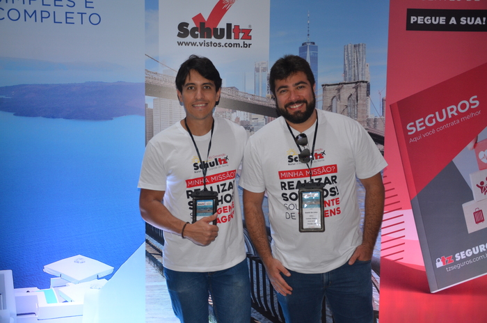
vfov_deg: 34.1
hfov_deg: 49.6
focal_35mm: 39
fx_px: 527
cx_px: 244
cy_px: 162
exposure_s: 1/60
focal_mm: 26
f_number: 3.8
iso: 560
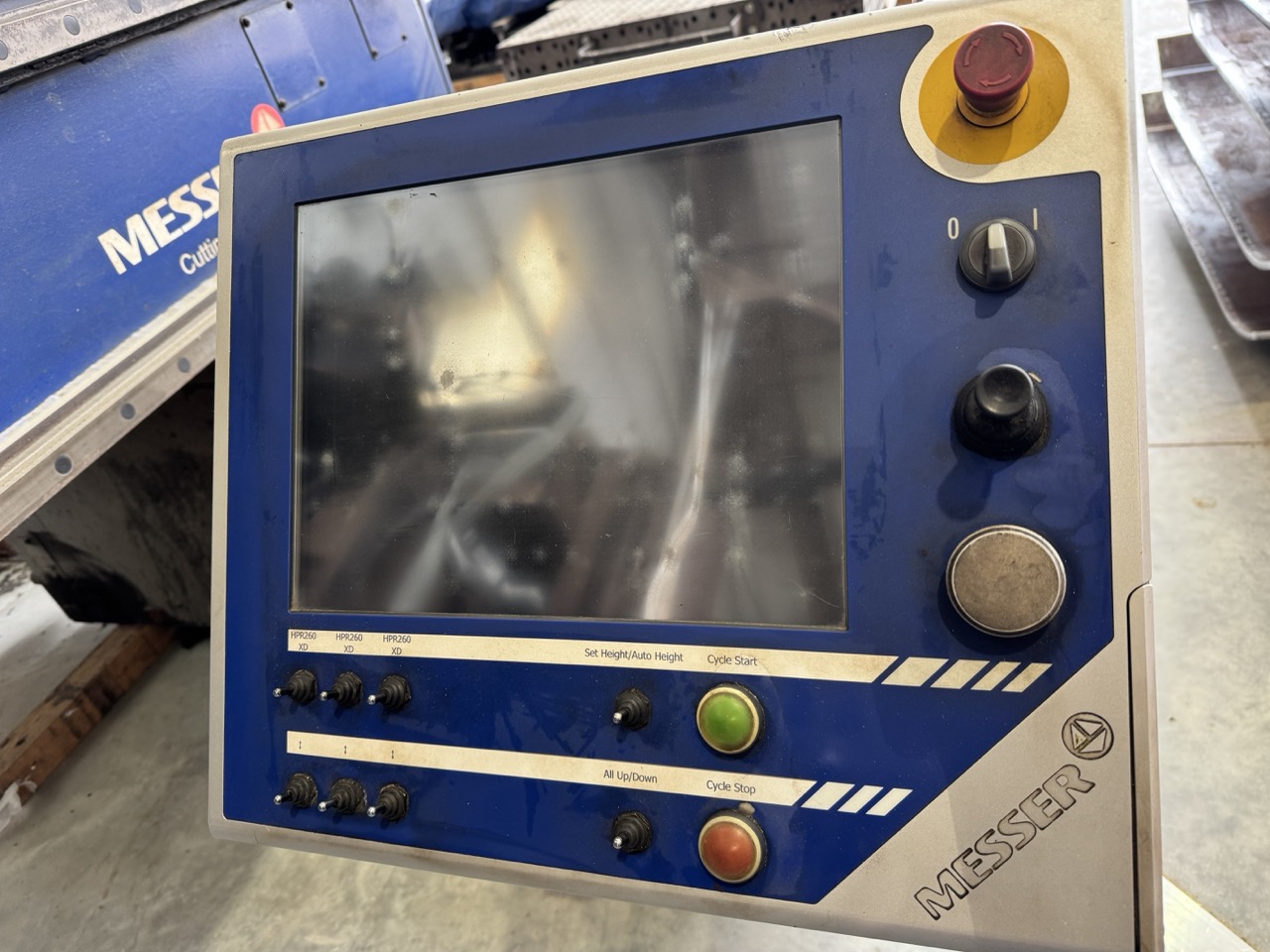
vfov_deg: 56.8
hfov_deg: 71.6
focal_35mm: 24
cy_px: 476
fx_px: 881
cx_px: 635
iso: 160
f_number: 1.78
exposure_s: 1/60
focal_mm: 6.76
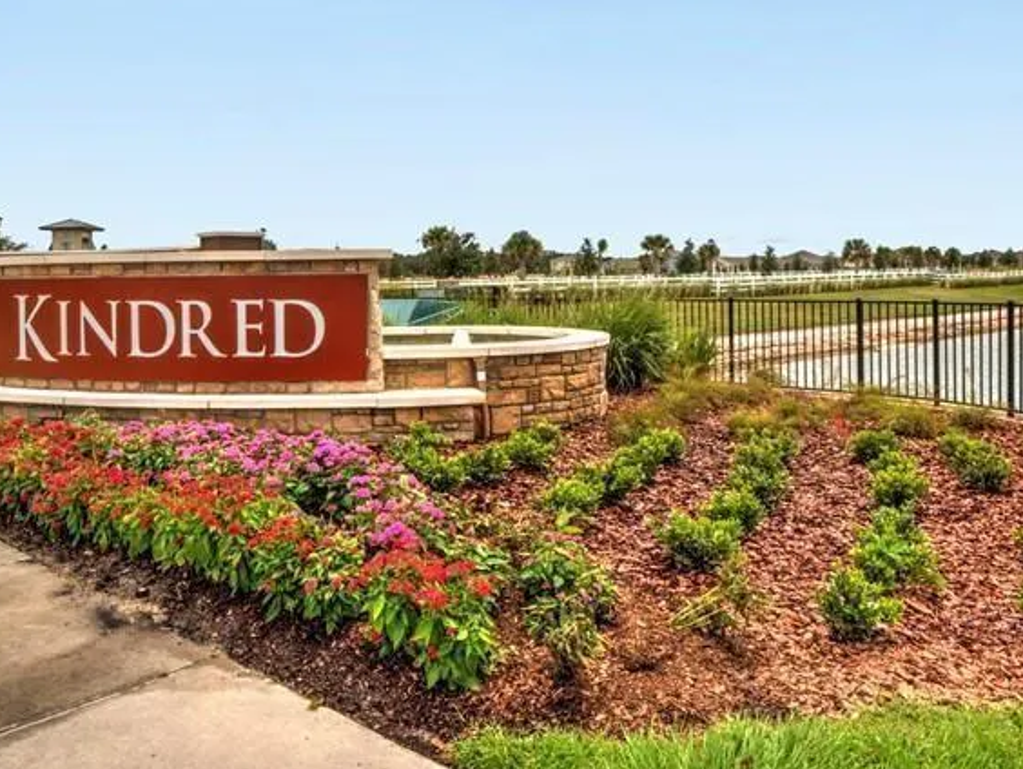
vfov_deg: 47.9
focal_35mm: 29
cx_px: 473
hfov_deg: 61.5
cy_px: 290
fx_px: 858
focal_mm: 8
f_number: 13
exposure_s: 1/400
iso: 200
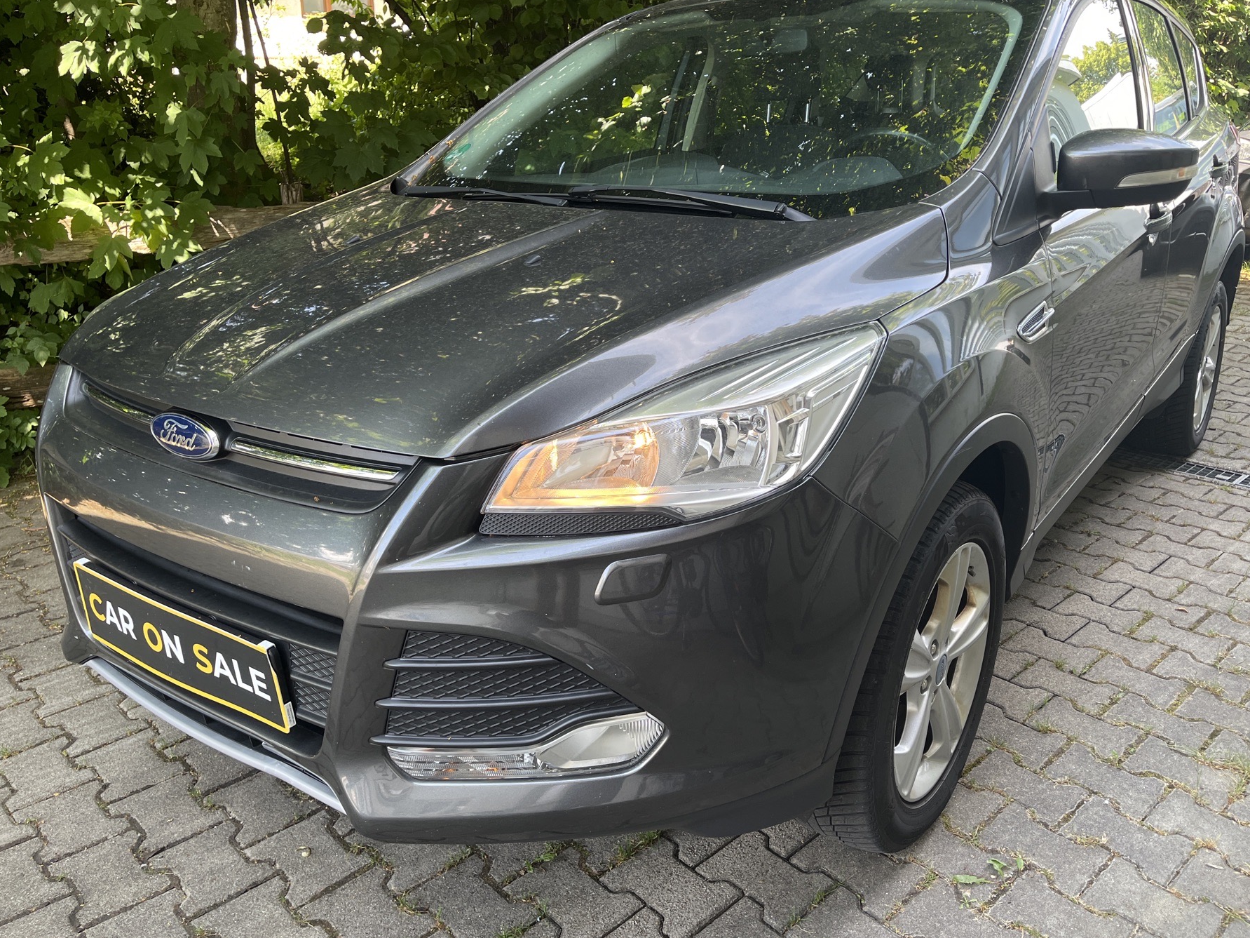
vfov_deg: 49.7
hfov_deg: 63.4
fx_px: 1011
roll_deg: -1.7
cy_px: 442
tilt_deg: -19.3
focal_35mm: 28
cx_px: 636
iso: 40
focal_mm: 5.1
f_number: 1.6
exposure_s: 1/121
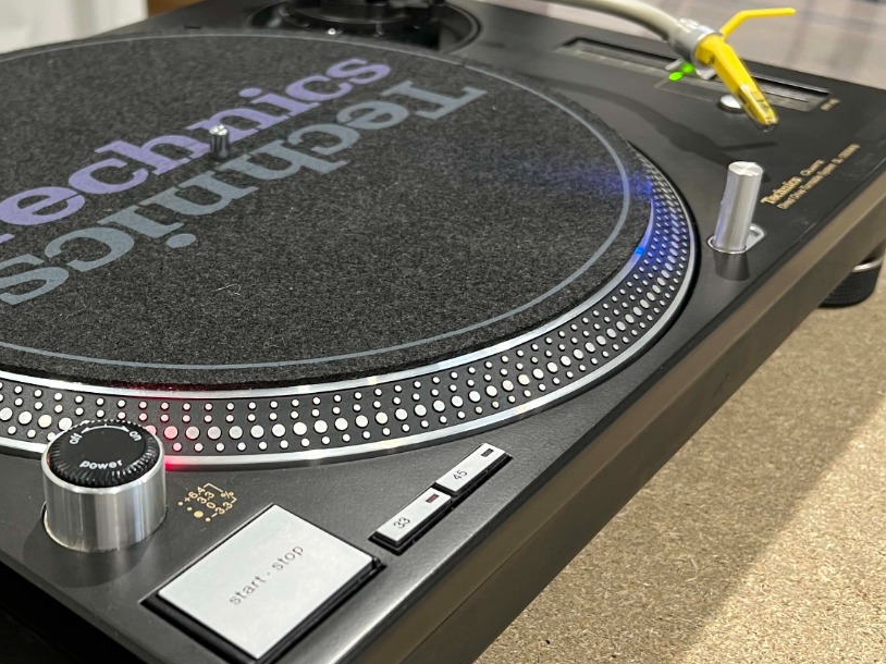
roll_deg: -0.3
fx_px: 1177
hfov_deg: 40.4
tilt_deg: -33.3
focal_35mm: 46
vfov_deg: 31.5
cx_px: 251
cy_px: 352
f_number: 1.5
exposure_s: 1/51
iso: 100
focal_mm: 5.7
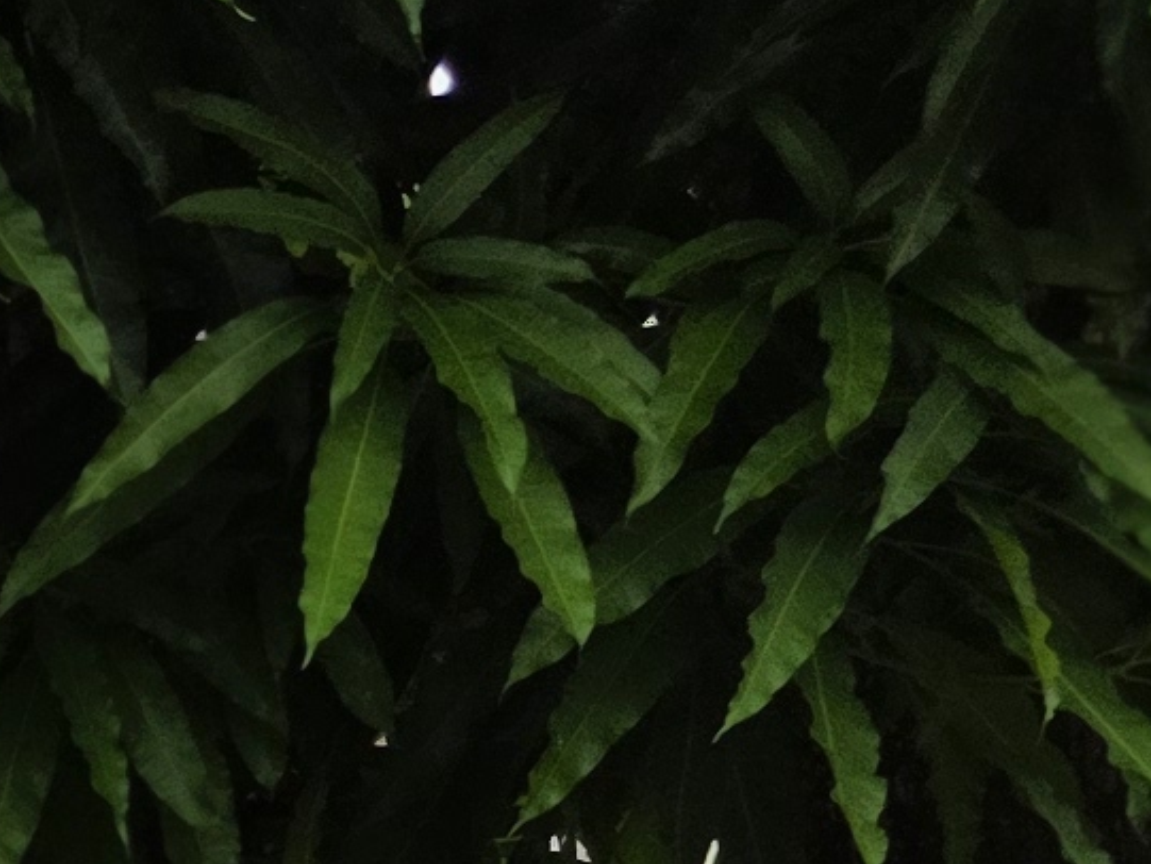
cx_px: -2721
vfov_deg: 8.2
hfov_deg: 8.7
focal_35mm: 170
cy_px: 1877
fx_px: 5654
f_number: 1.7
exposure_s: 1/2302
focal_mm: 6.3
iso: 80
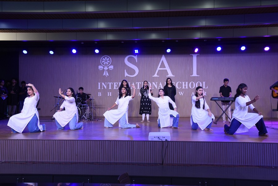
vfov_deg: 35.1
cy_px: 93
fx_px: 293
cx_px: 139
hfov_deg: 50.7
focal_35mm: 38
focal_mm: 38
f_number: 5
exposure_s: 1/640
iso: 2500
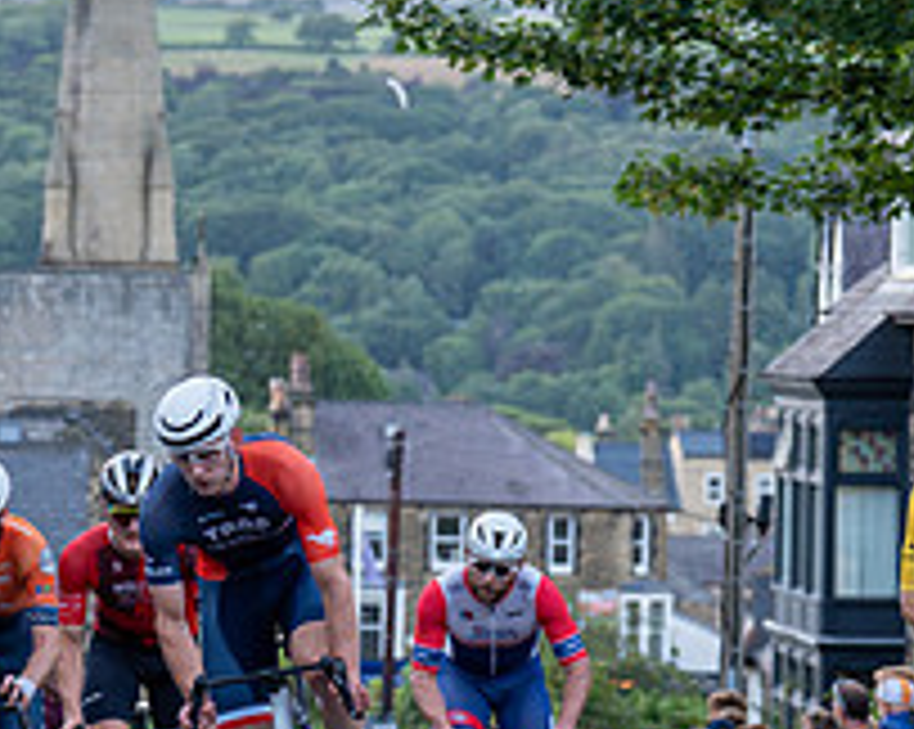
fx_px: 5837
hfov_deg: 8.9
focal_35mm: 216
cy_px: 371
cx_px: -72
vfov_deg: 7.1
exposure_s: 1/800
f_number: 3.5
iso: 2000
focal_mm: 79
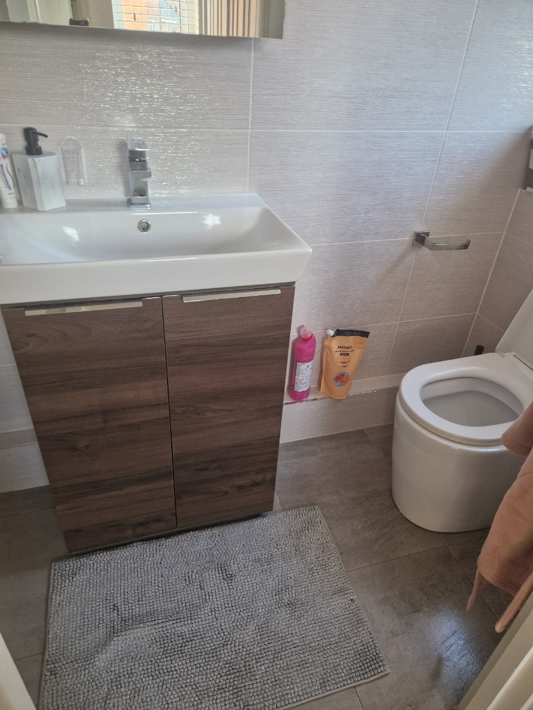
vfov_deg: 73.9
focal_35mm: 23
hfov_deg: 58.9
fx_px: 472
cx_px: 266
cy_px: 355
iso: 250
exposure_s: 1/100
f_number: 1.8
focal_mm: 5.4
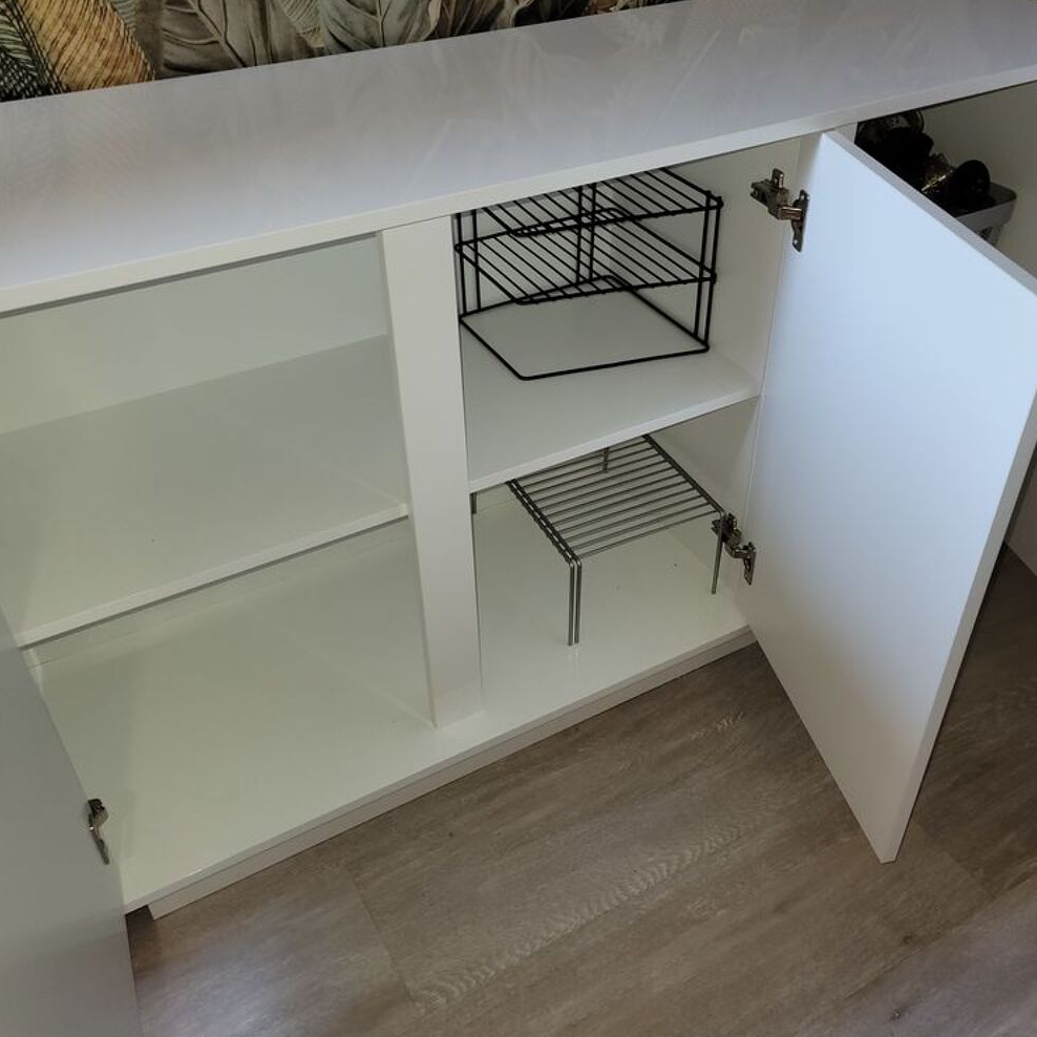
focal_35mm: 31
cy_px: 514
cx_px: 518
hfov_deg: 52.5
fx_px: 1051
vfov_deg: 52.5
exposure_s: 1/30
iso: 100
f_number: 1.8
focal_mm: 5.4
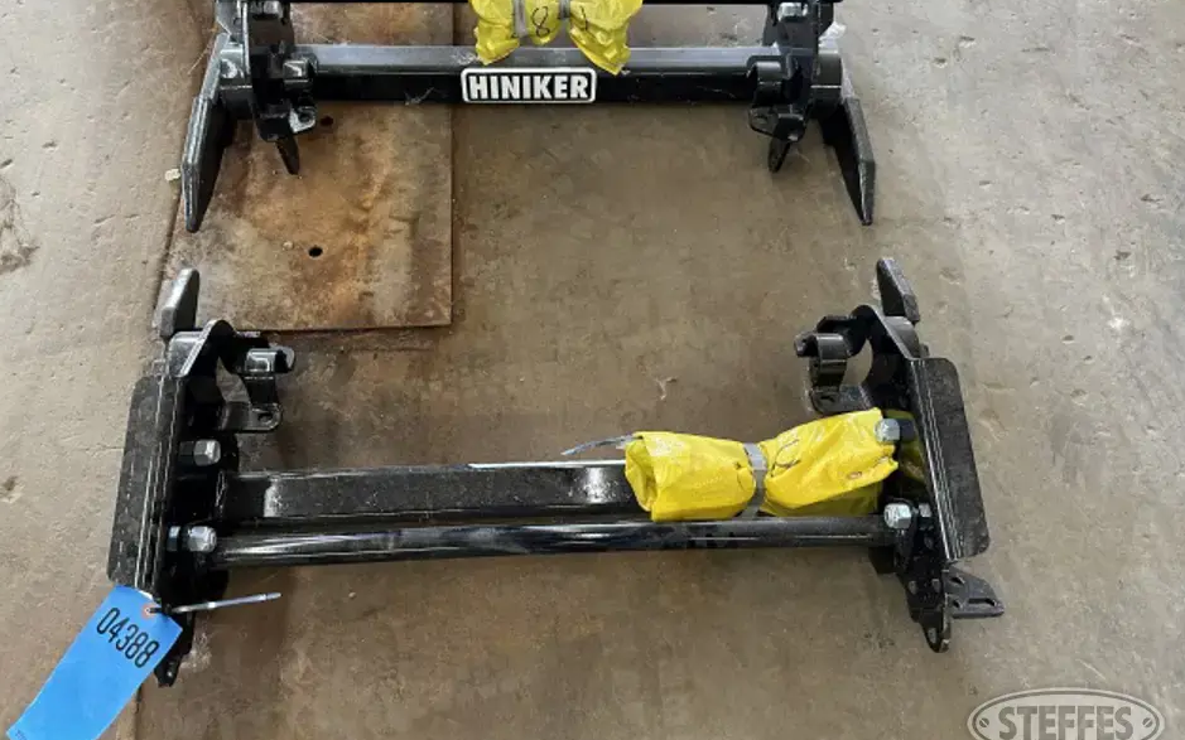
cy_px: 320
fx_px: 840
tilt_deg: -63.2
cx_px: 586
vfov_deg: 47.5
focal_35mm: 26
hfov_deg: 70.4
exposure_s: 1/60
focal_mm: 6.86
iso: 250
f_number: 1.78
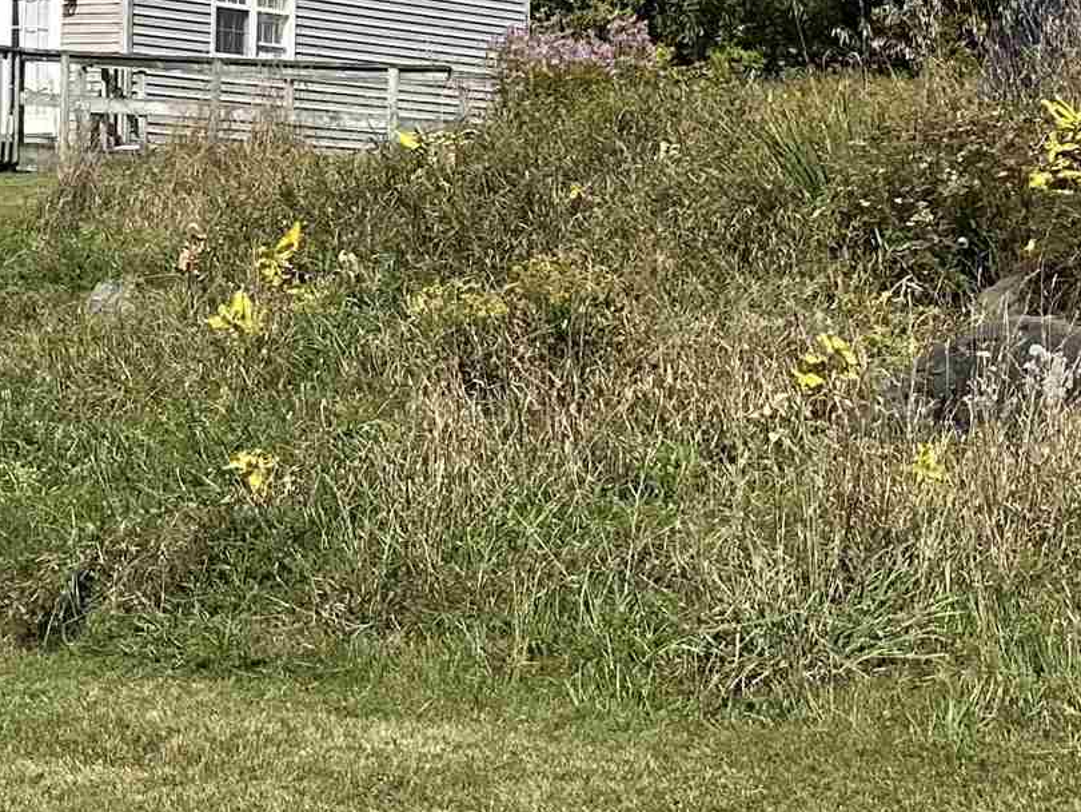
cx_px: -176
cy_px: 122
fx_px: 2843
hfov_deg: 20.3
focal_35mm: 91
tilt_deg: +2.2
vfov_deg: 16.1
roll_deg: -1.7
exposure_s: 1/4545
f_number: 1.78
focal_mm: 6.86
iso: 80
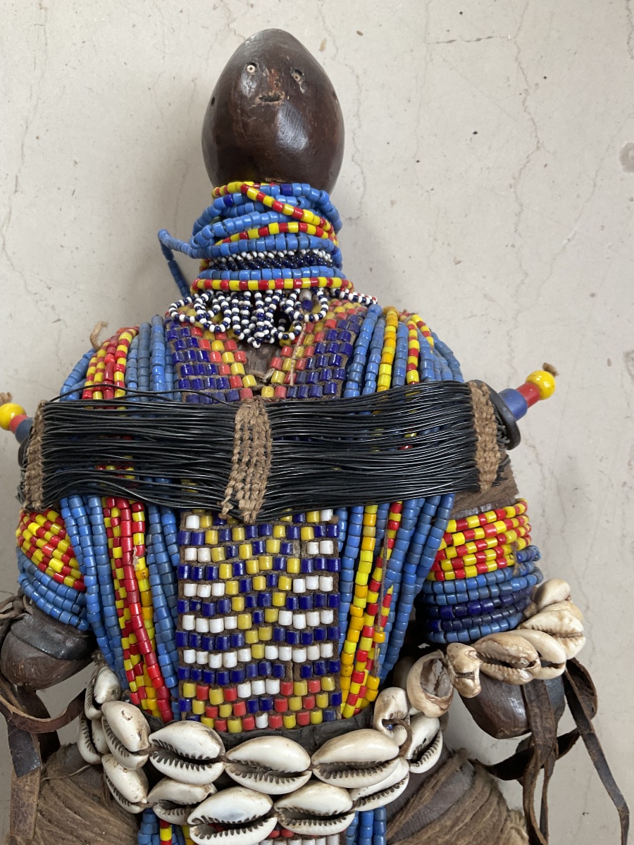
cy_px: 422
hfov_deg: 48.2
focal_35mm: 29
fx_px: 708
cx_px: 317
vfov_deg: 61.7
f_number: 1.8
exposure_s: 1/60
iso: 64
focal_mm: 3
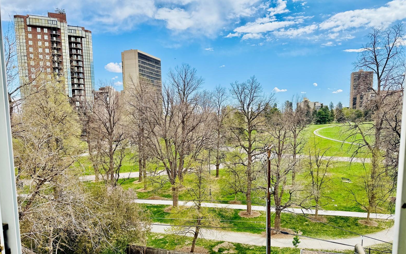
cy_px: 152
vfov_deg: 47.3
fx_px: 288
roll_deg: +1.0
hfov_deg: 70.4
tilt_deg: -6.4
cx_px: 205
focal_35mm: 26
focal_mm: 6.76
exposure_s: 1/3425
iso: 80
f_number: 1.78
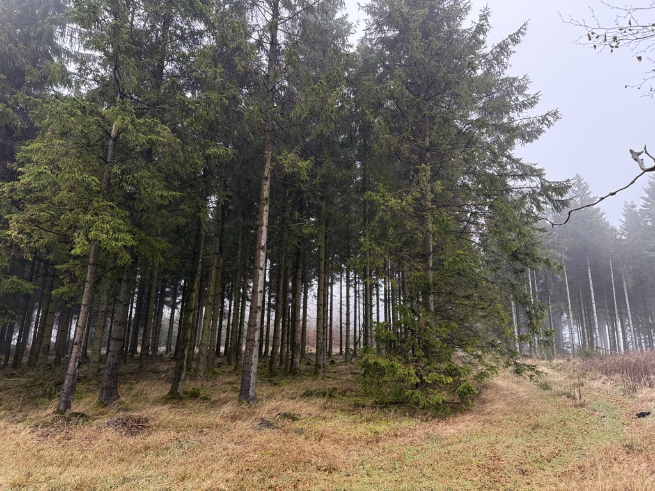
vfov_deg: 56.8
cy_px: 246
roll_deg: -0.8
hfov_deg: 71.6
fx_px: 454
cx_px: 328
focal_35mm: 24
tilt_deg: +15.3
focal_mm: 6.76
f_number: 1.78
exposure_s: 1/96
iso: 200
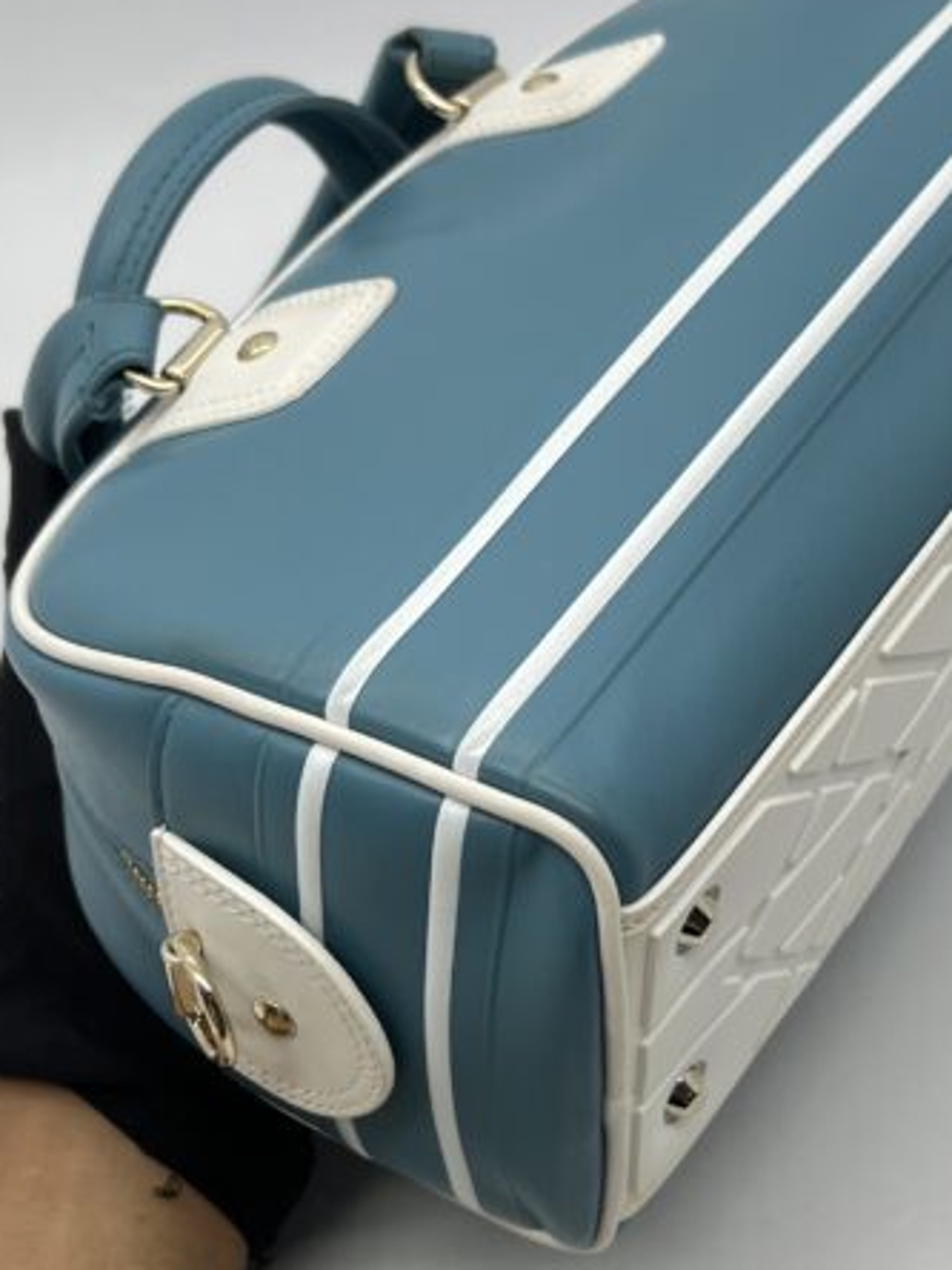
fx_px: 2200
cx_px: 575
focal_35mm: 60
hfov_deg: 24.4
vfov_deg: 32.1
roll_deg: +5.2
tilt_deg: -44.9
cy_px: 744
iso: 32
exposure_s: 1/122
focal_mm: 5.7
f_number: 1.5
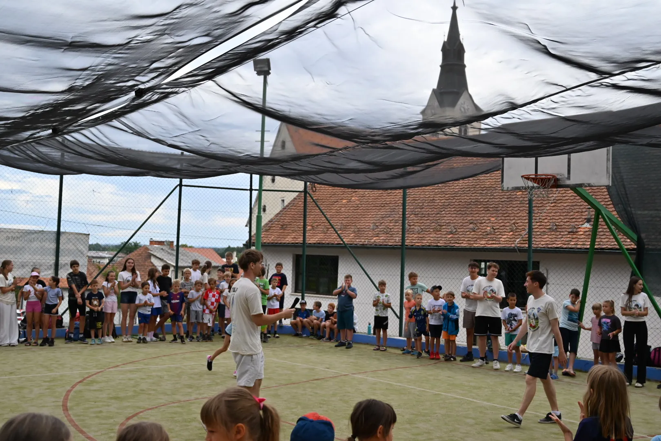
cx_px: 330
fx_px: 734
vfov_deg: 33.4
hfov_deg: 48.5
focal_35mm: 40
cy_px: 220
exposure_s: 1/1000
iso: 640
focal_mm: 40
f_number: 4.5
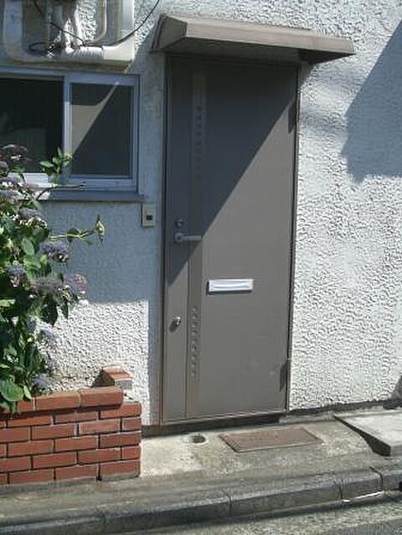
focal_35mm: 49
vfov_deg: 38.9
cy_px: 268
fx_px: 759
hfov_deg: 29.7
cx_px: 201
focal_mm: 8.2
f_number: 5
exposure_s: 1/320
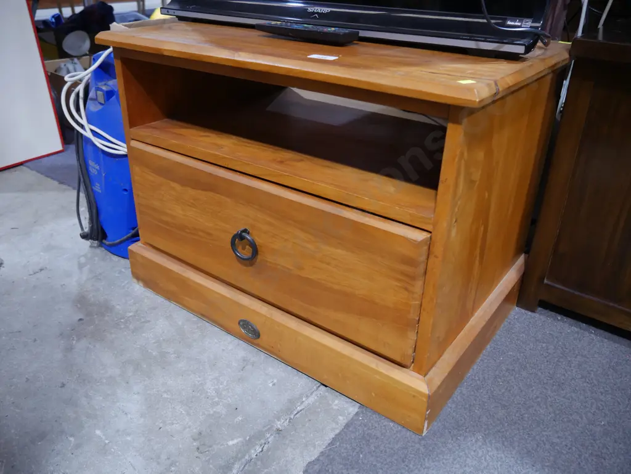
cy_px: 237
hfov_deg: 63.4
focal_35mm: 28
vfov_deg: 49.8
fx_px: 511
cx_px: 316
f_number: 3.5
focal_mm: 14
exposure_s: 1/60
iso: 640
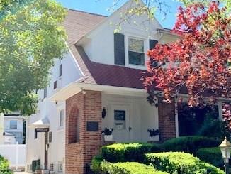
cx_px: 193
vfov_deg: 28.3
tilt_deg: +5.8
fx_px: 341
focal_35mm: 51
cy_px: 121
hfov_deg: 35.9
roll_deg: +1.7
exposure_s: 1/796
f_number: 1.8
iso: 25
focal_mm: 4.25
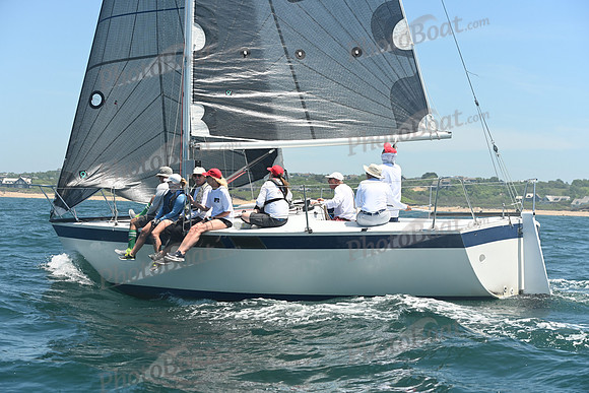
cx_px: 294
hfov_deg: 28.8
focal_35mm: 70
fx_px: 1145
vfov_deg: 19.5
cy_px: 196
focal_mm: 70
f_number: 6.3
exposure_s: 1/1000
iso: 320
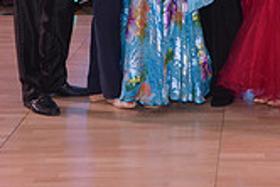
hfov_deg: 14.4
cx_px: 297
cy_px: -109
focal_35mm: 140
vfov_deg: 9.5
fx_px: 1090
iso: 2000
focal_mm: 40
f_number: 4.5
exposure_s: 1/250
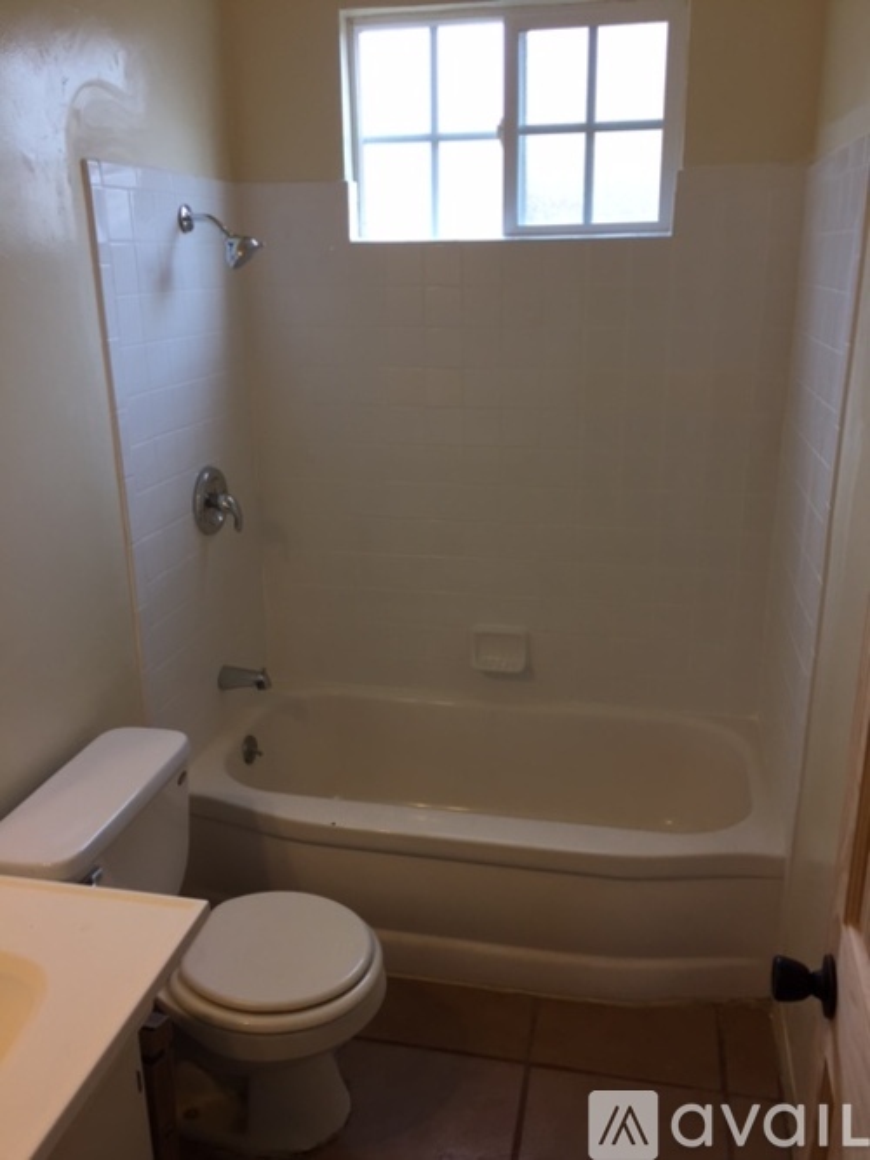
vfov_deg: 61.7
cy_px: 580
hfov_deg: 48.2
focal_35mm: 29
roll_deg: +0.6
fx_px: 972
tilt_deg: -17.7
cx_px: 435
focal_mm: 4.15
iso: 40
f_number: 2.2
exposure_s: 1/60
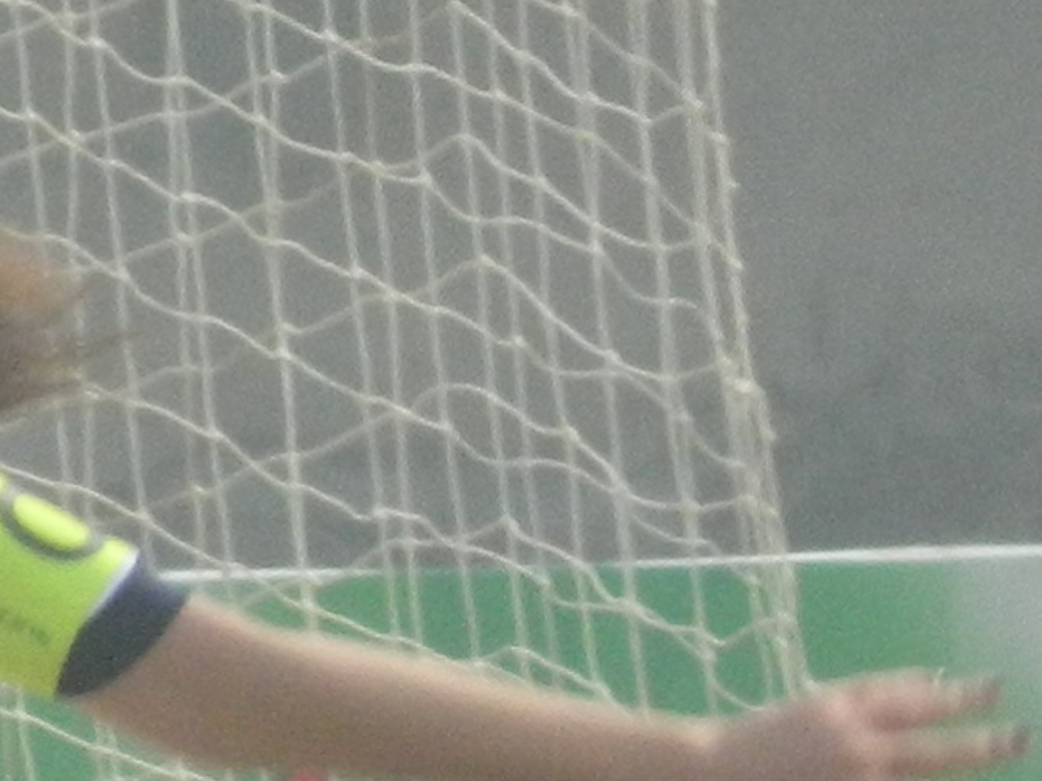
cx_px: -697
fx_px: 101888
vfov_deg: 0.4
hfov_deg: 0.6
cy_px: 854
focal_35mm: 3386
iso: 180
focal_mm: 94.5
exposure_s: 1/500
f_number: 5.8
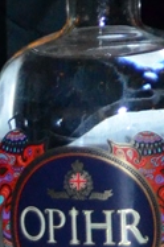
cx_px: 451
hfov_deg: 3.4
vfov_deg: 5.1
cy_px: -277
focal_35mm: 399
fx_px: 2736
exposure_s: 1/60
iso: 3200
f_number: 5
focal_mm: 36
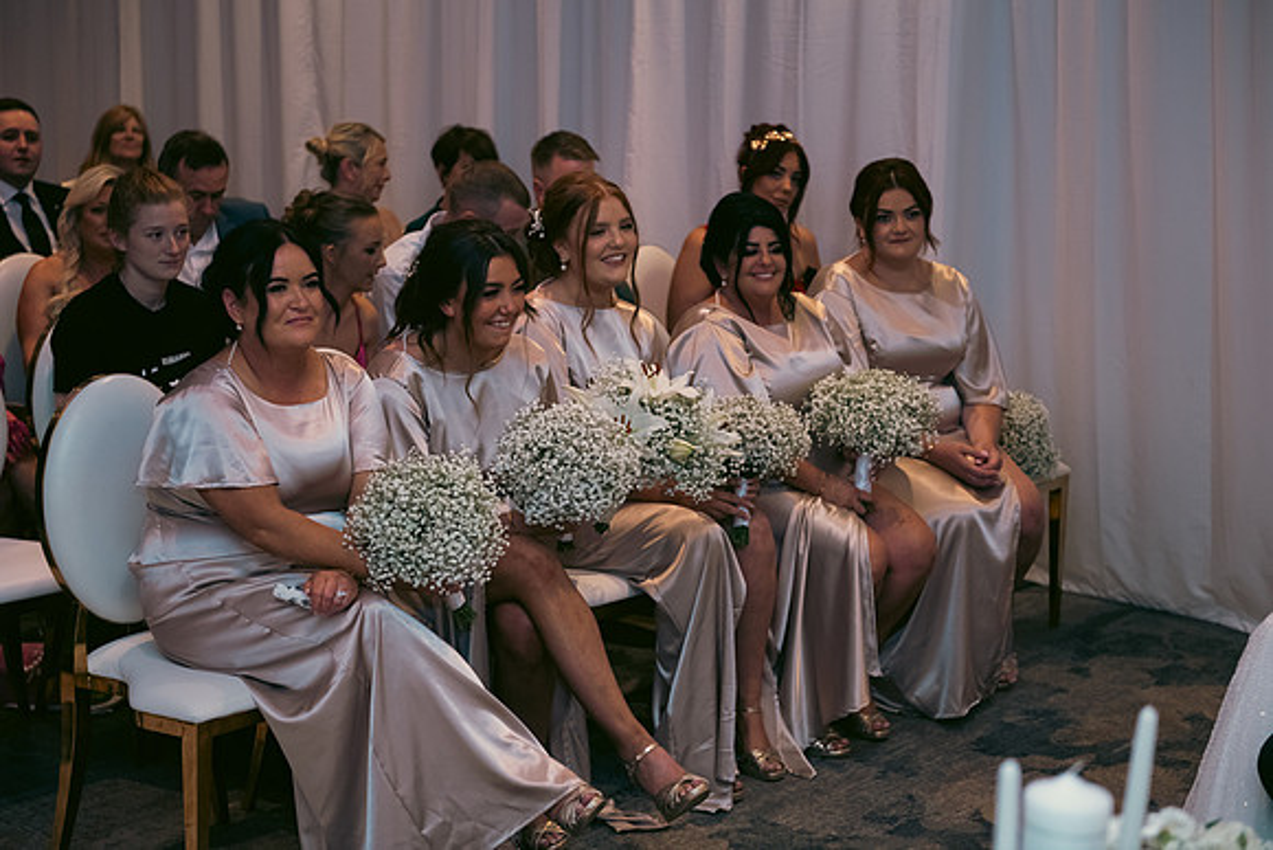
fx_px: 2193
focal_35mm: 62
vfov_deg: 21.9
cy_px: 425
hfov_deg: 32.4
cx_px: 636
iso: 800
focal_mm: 62
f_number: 3.5
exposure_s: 1/160
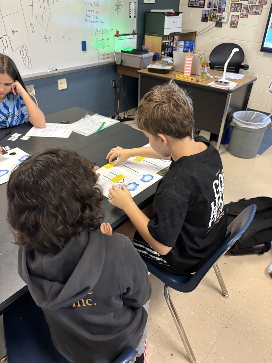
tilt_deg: -33.0
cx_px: 136
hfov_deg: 53.1
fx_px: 272
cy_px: 182
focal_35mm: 26
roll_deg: -2.6
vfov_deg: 67.3
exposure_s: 1/40
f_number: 1.6
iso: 400
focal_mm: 5.96
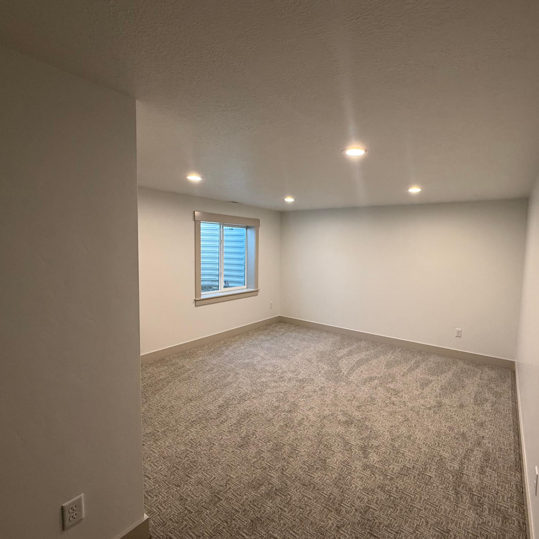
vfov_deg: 84.0
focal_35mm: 17
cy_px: 267
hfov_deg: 83.0
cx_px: 322
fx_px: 299
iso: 200
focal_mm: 2.22
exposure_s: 1/120
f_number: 2.2
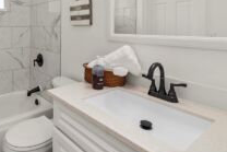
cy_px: 34
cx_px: 62
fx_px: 158
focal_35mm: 25
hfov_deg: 67.8
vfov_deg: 48.9
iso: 80
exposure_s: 1/100
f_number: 7.1
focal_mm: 13
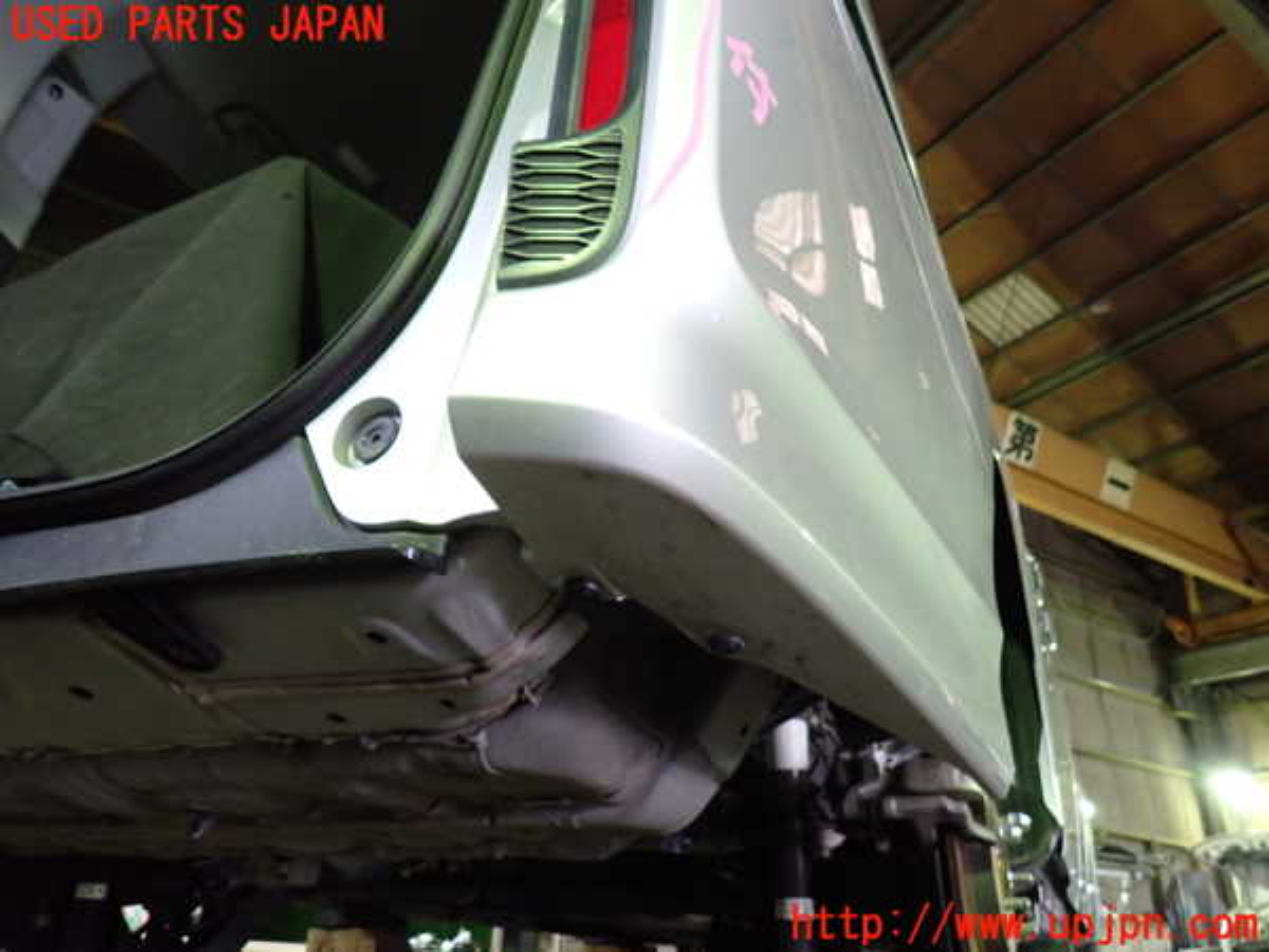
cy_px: 476
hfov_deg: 69.4
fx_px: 916
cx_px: 634
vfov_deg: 54.9
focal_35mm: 25
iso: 500
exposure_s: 1/30
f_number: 2
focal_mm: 4.5
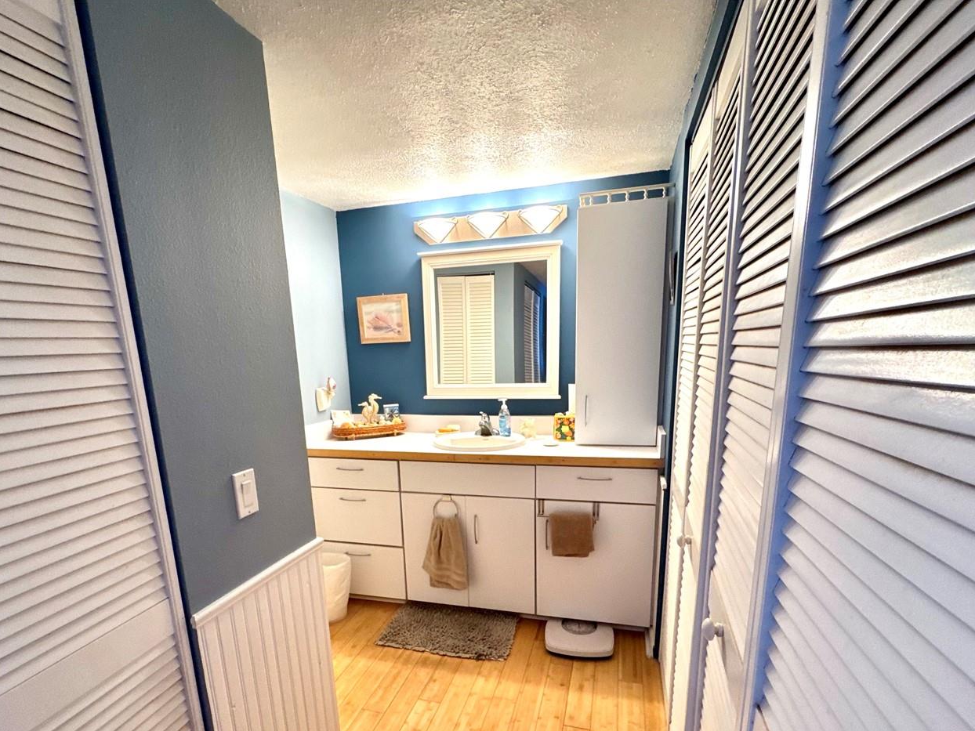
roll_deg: +1.7
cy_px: 469
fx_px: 507
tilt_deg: -14.5
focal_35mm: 18
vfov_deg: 70.1
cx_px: 474
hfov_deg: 87.7
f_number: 2.2
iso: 200
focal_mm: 2.22
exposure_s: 1/60
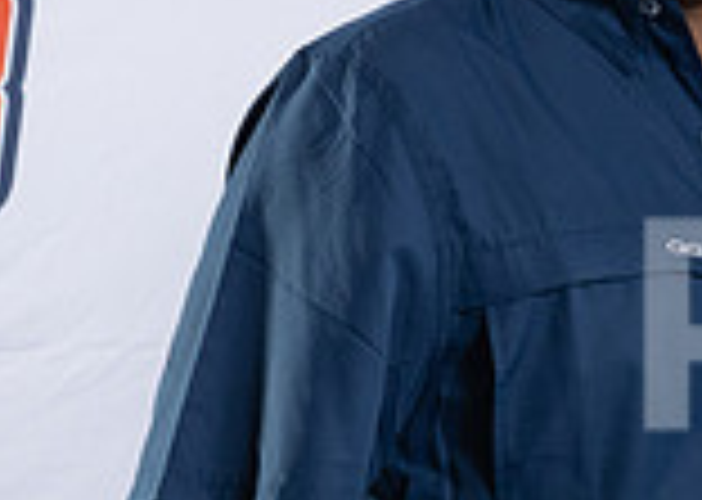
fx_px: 6869
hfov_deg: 5.7
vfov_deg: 4.2
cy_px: 409
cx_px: 1336
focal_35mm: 345
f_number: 8
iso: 250
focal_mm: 50
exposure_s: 1/100
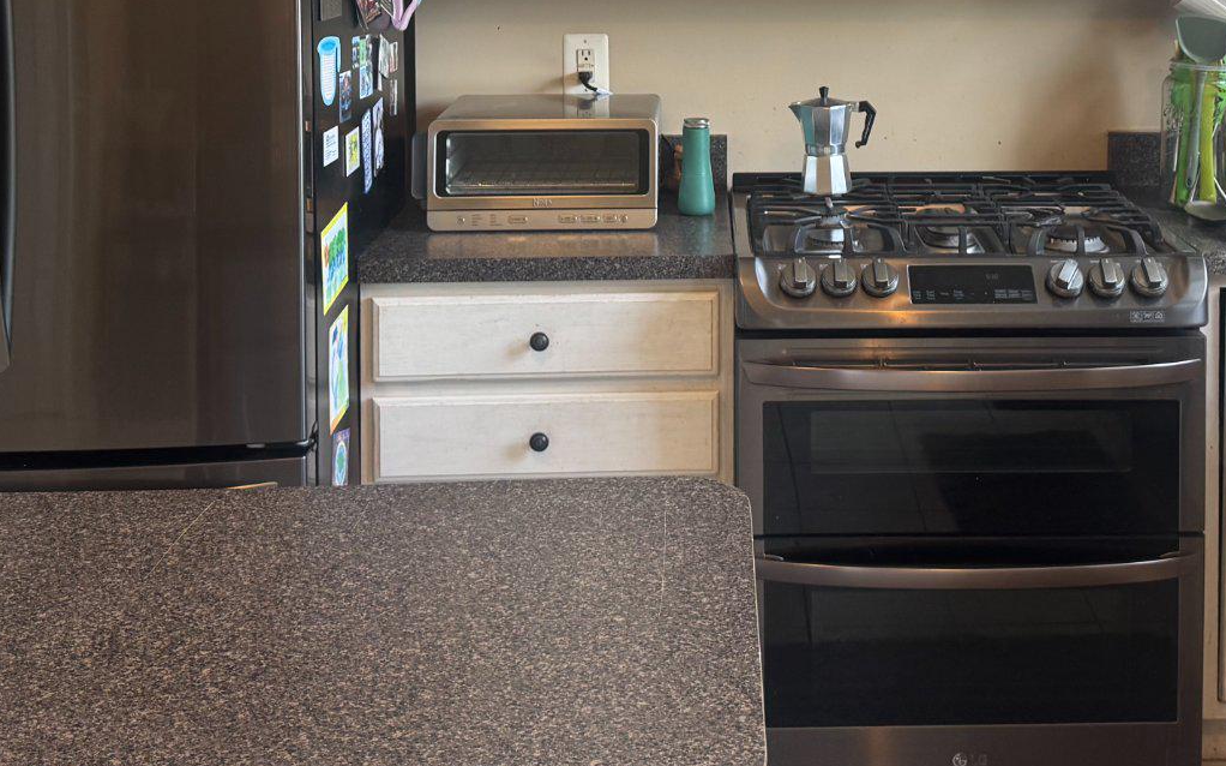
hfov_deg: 39.3
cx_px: 763
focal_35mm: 51
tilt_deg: -4.5
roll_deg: +0.3
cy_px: -4
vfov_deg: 24.2
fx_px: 1703
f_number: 1.78
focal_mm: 6.76
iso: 125
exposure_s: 1/60
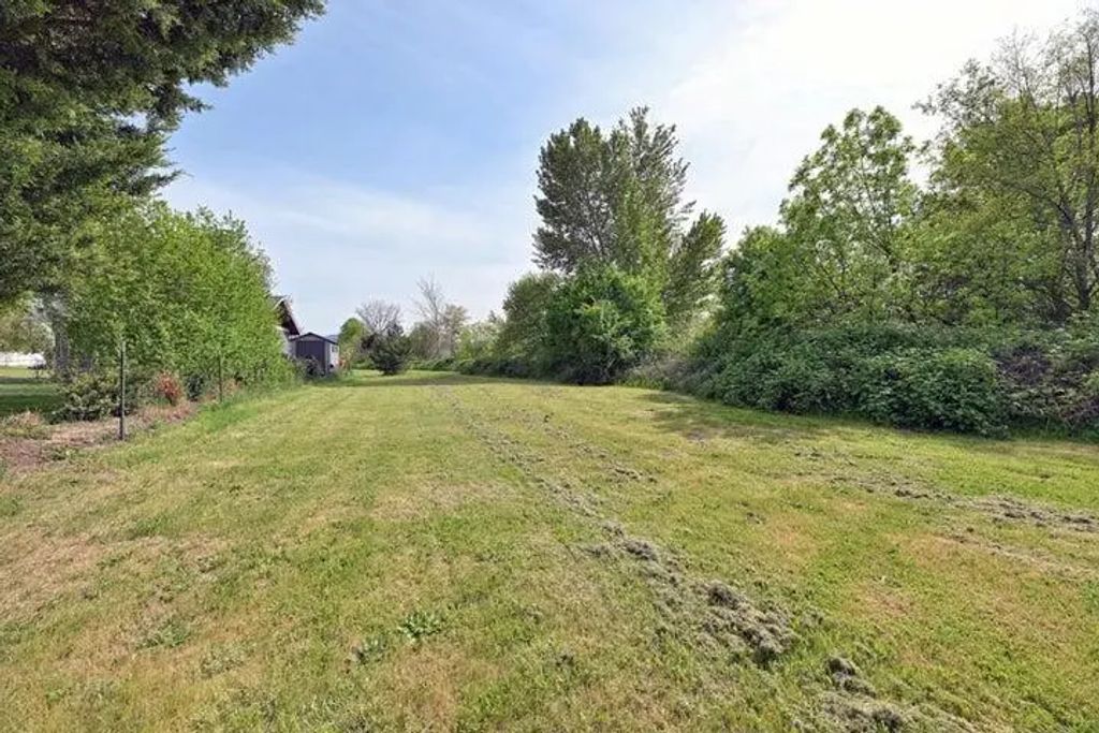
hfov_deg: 104.2
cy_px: 366
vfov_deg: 81.2
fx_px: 427
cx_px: 550
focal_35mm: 14
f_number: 11
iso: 64
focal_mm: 14
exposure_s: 1/50
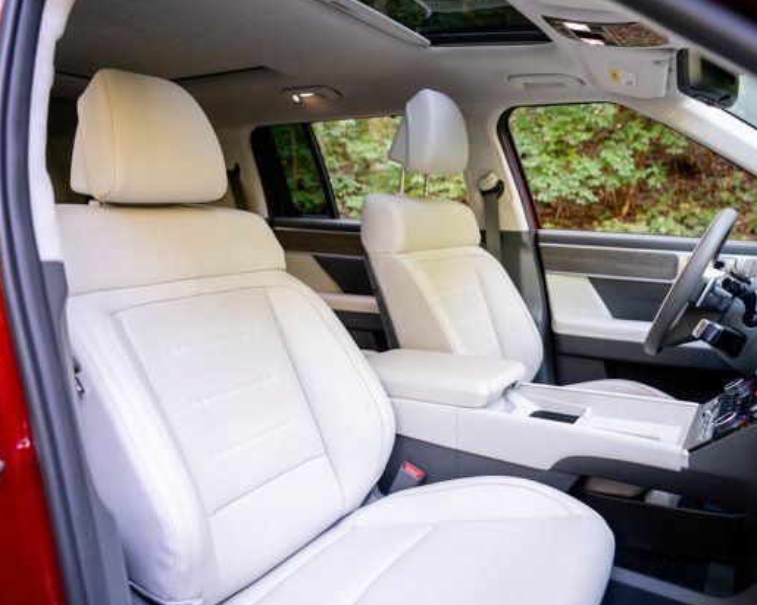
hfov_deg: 61.5
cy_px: 305
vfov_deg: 51.5
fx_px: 627
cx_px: 463
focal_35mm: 28
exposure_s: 1/200
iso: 800
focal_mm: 24
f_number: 2.8
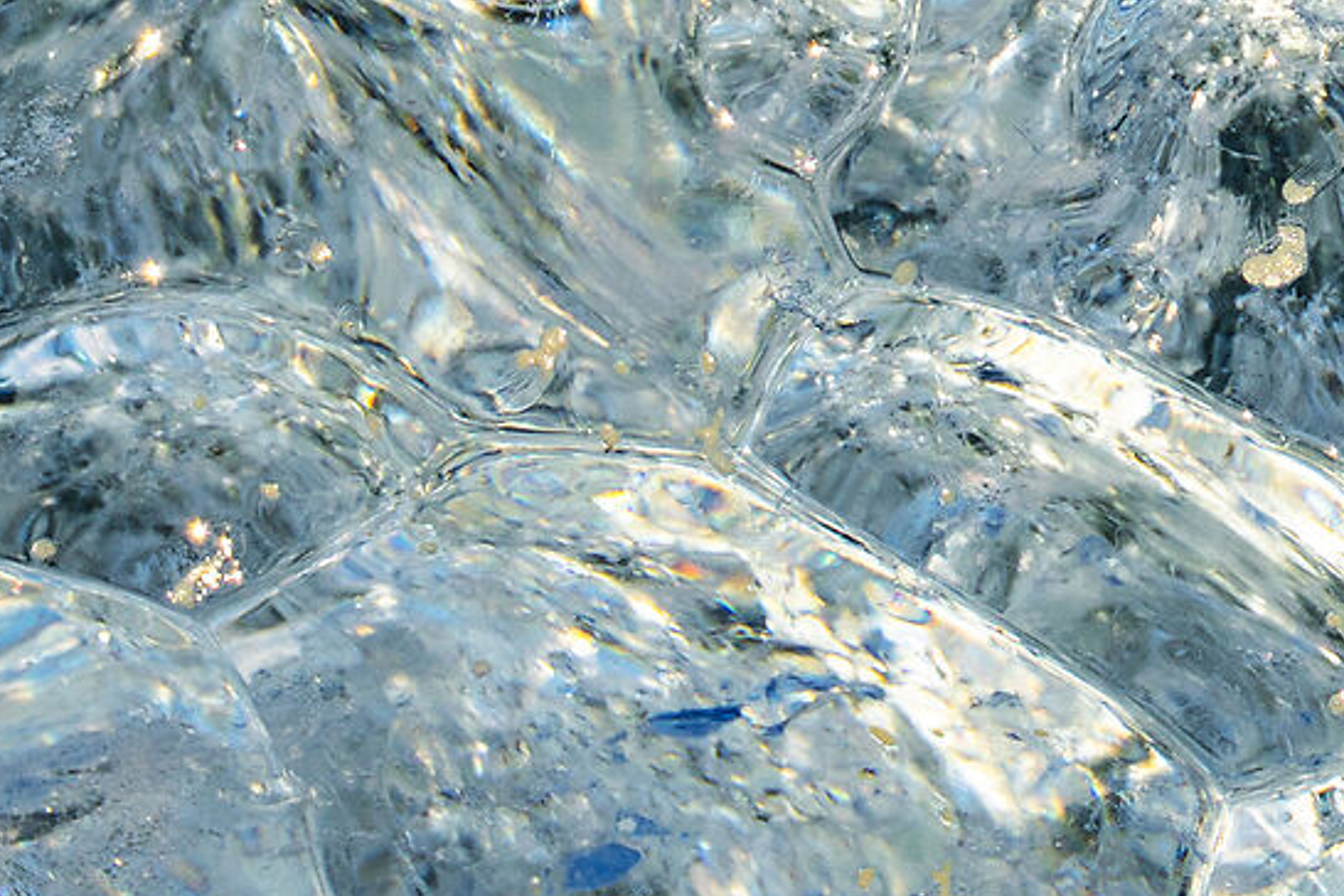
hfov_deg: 0.8
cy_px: 354
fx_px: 98515
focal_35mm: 2639
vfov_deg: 0.5
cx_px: 1854
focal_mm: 400
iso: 100
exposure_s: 1/500
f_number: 6.3
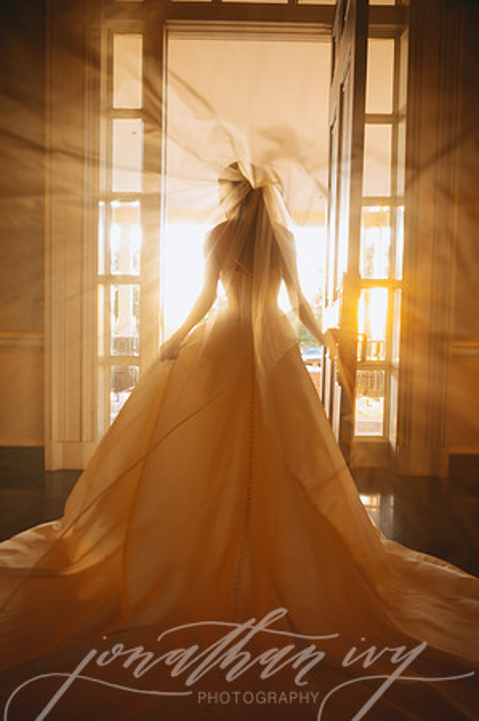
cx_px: 240
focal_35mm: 24
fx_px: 480
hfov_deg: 53.0
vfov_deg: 73.8
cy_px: 360
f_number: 2.8
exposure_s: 1/100
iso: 500
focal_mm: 24
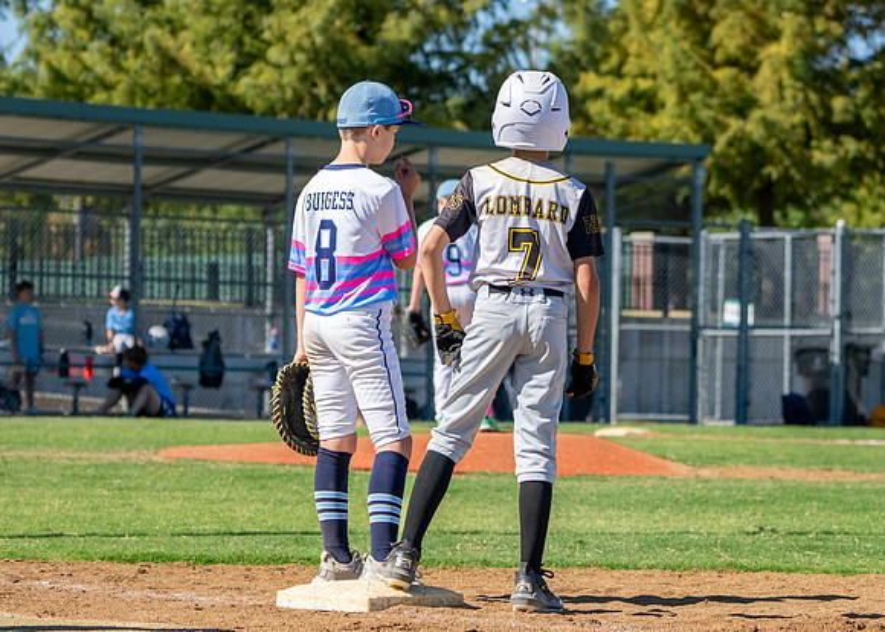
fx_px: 4610
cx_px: 495
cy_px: 340
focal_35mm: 183
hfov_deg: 11.0
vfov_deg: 7.8
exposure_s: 1/5000
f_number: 4.5
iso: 1000
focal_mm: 114
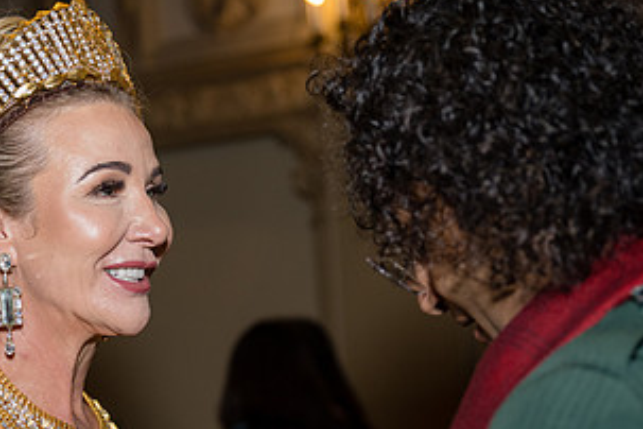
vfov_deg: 14.8
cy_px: 332
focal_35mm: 92
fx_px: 1643
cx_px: 191
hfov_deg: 22.0
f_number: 3.2
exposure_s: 1/200
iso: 1000
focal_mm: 48
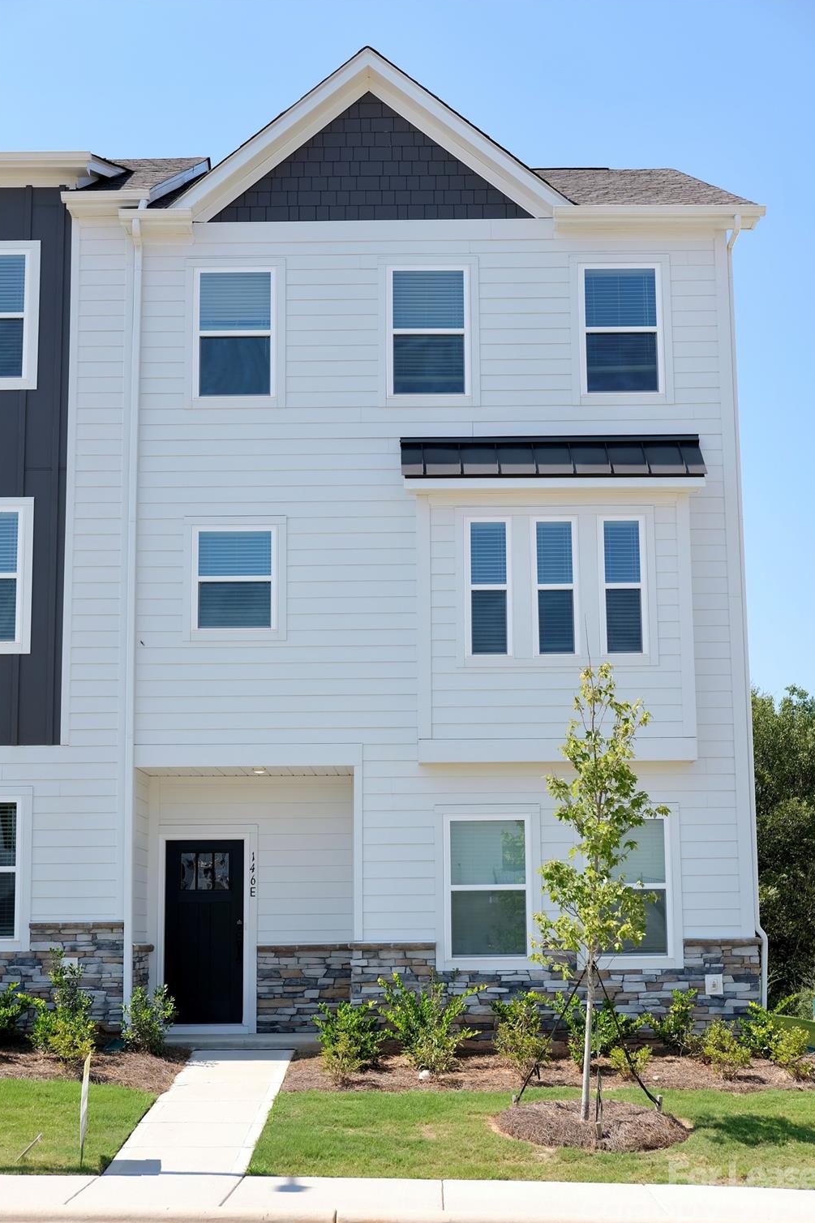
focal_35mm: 54
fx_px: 1834
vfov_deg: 36.9
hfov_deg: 25.1
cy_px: 618
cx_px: 410
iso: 200
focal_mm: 35
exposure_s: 1/400
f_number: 5.6
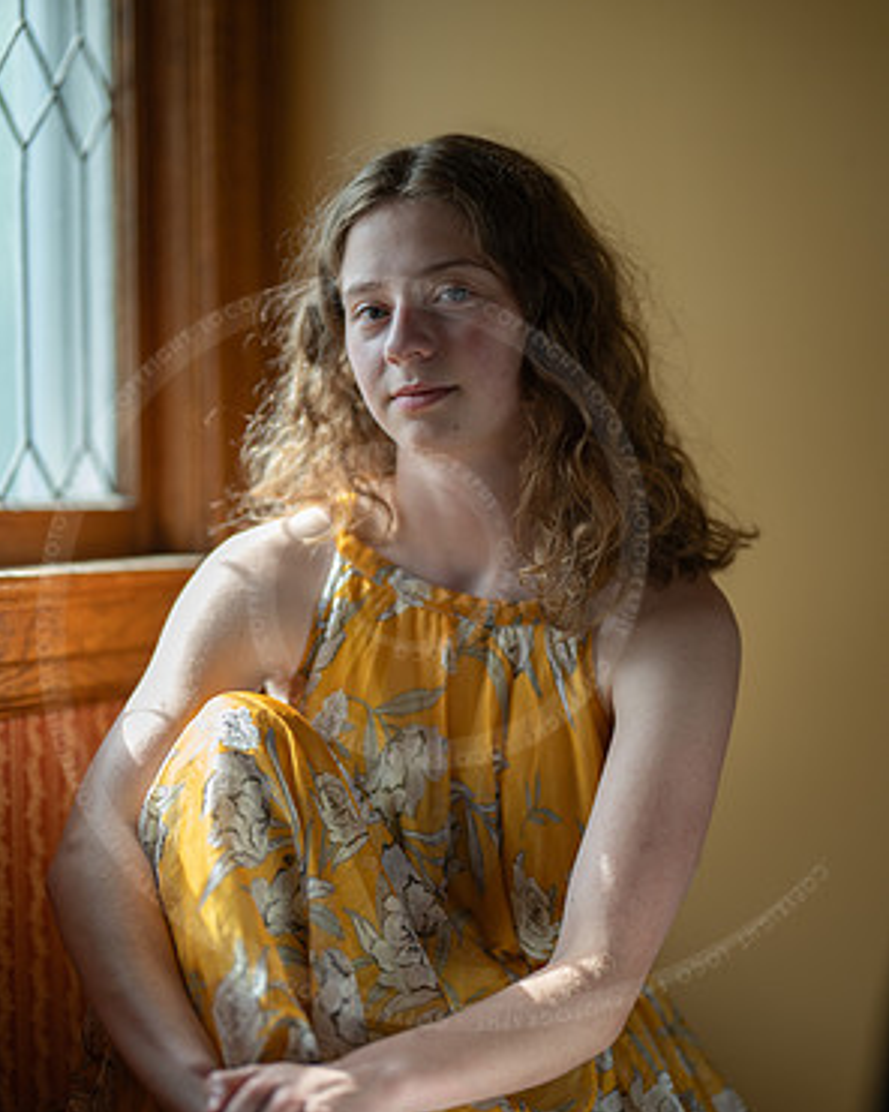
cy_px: 640
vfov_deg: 19.7
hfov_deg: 15.9
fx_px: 3190
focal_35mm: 97
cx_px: 441
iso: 160
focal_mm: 85
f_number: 1.2
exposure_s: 1/500
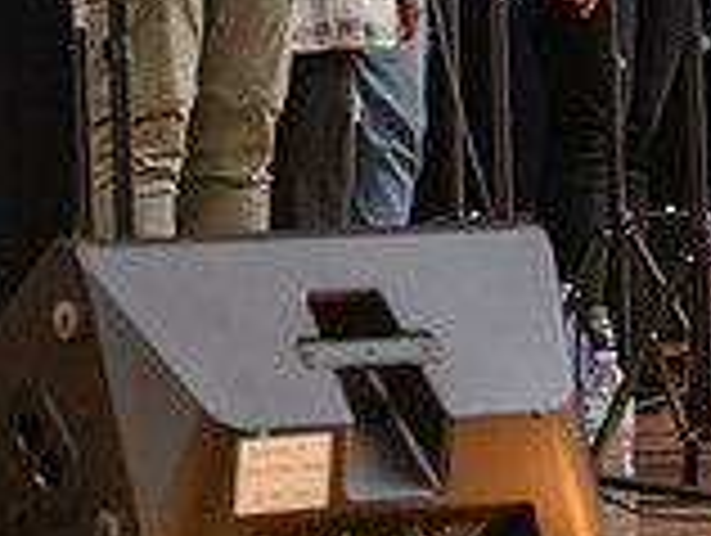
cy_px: -300
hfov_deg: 5.9
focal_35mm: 335
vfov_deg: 4.4
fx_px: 6891
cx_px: 212
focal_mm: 95
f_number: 2.8
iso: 1600
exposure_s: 1/60
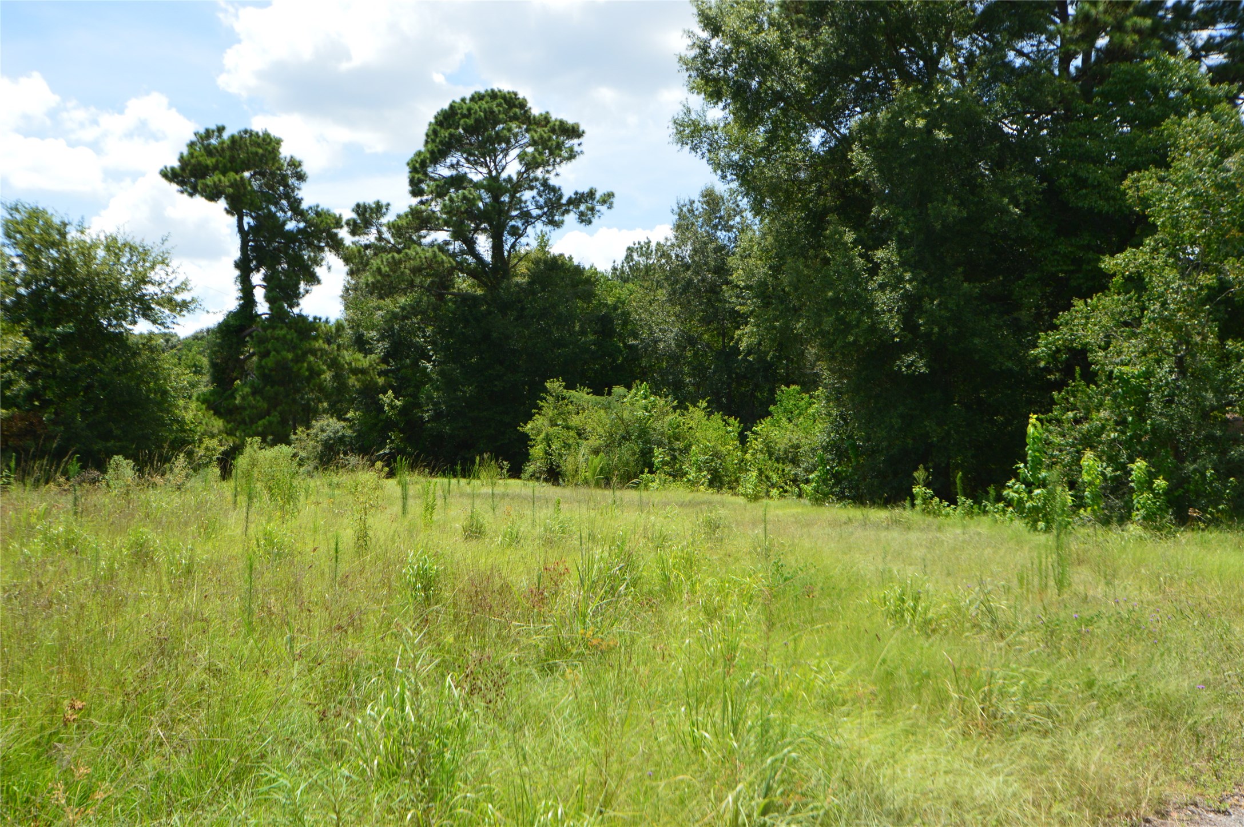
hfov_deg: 57.3
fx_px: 1139
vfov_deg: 39.9
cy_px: 414
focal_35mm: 33
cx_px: 622
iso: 400
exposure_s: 1/320
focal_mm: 22
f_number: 10
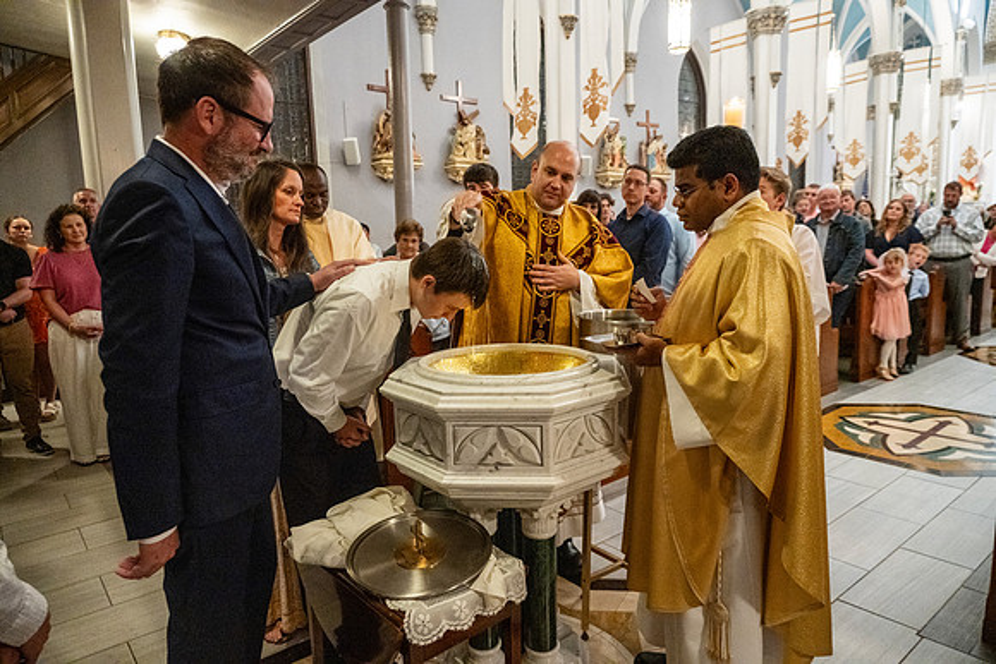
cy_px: 332
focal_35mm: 24
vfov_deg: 53.2
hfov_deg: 73.7
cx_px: 498
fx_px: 664
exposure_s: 1/60
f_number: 4.5
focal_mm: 24
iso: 5000
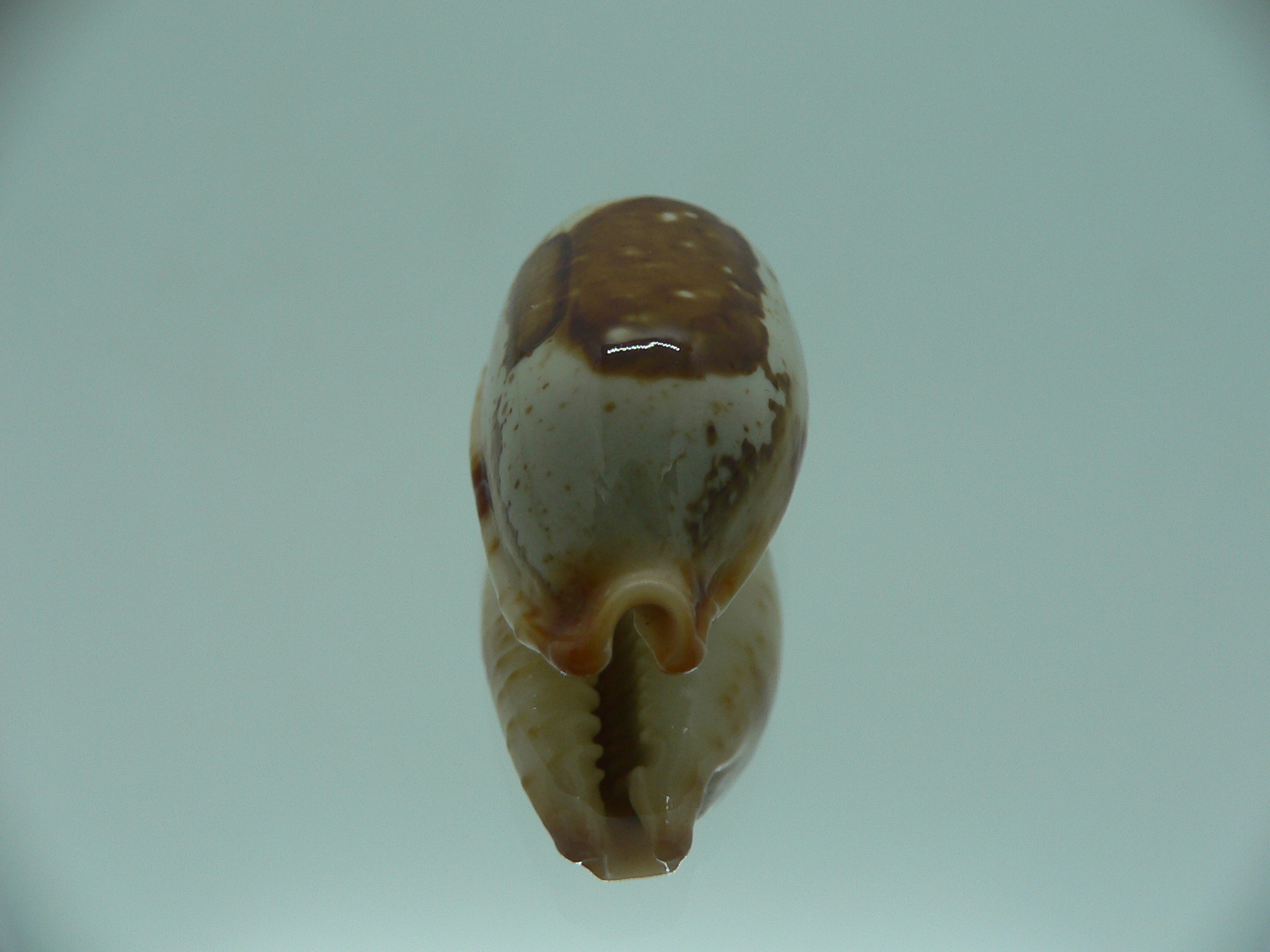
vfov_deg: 40.7
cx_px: 635
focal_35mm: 35
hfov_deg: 52.6
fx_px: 1284
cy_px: 476
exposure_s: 1/60
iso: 80
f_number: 2.8
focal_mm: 4.6
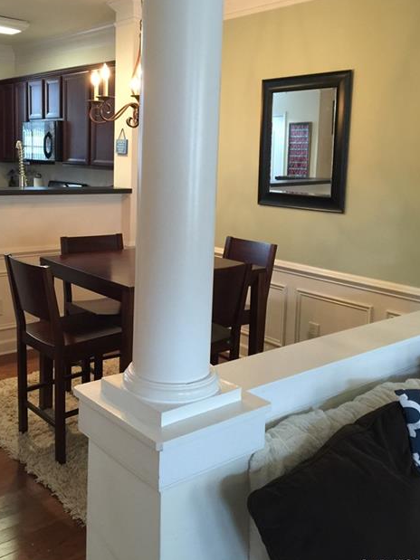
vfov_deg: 51.0
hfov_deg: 39.5
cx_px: 178
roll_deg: -1.9
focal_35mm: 36
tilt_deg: -4.9
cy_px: 223
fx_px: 583
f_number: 2.2
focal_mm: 4.15
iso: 125
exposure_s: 1/10
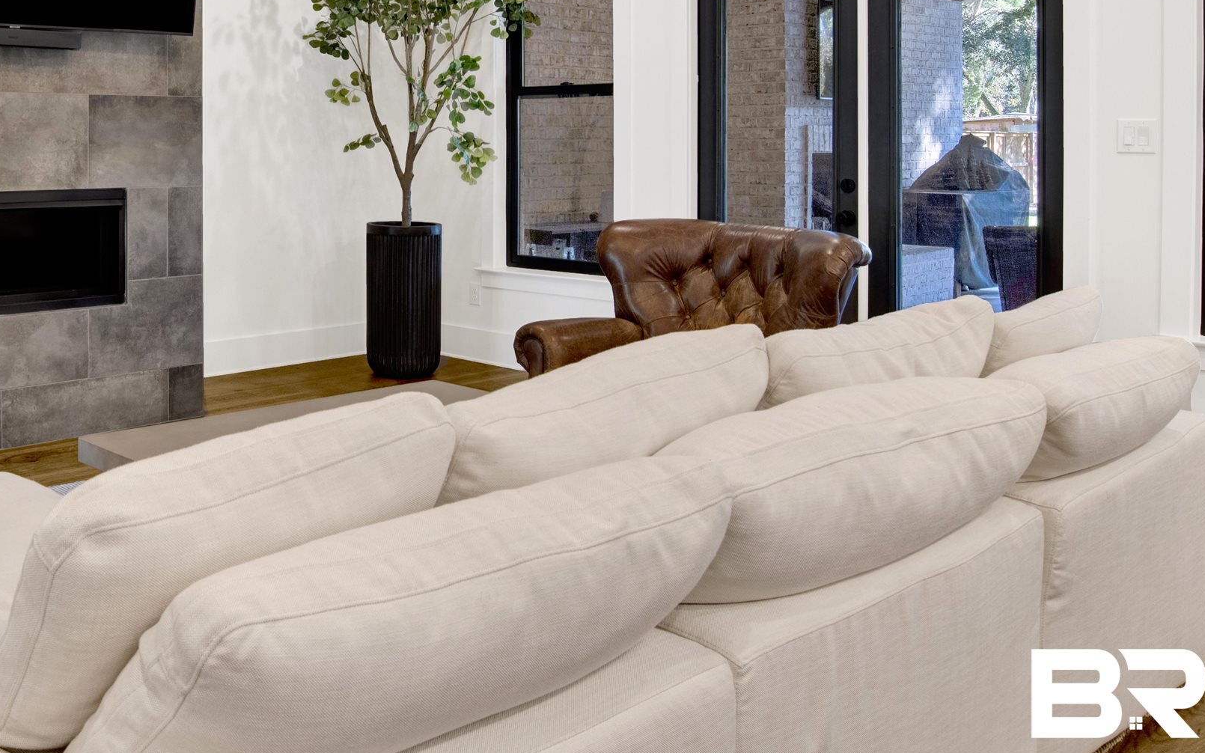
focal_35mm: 35
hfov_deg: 52.1
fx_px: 1149
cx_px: 256
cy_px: 133
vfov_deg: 34.9
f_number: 11
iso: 200
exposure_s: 1/2.5
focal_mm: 18
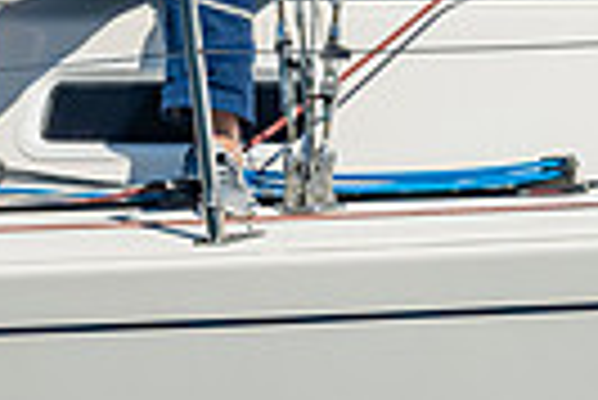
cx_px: -509
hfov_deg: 2.4
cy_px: -234
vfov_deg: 1.6
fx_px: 14234
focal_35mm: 856
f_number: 10
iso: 400
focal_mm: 145
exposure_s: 1/400
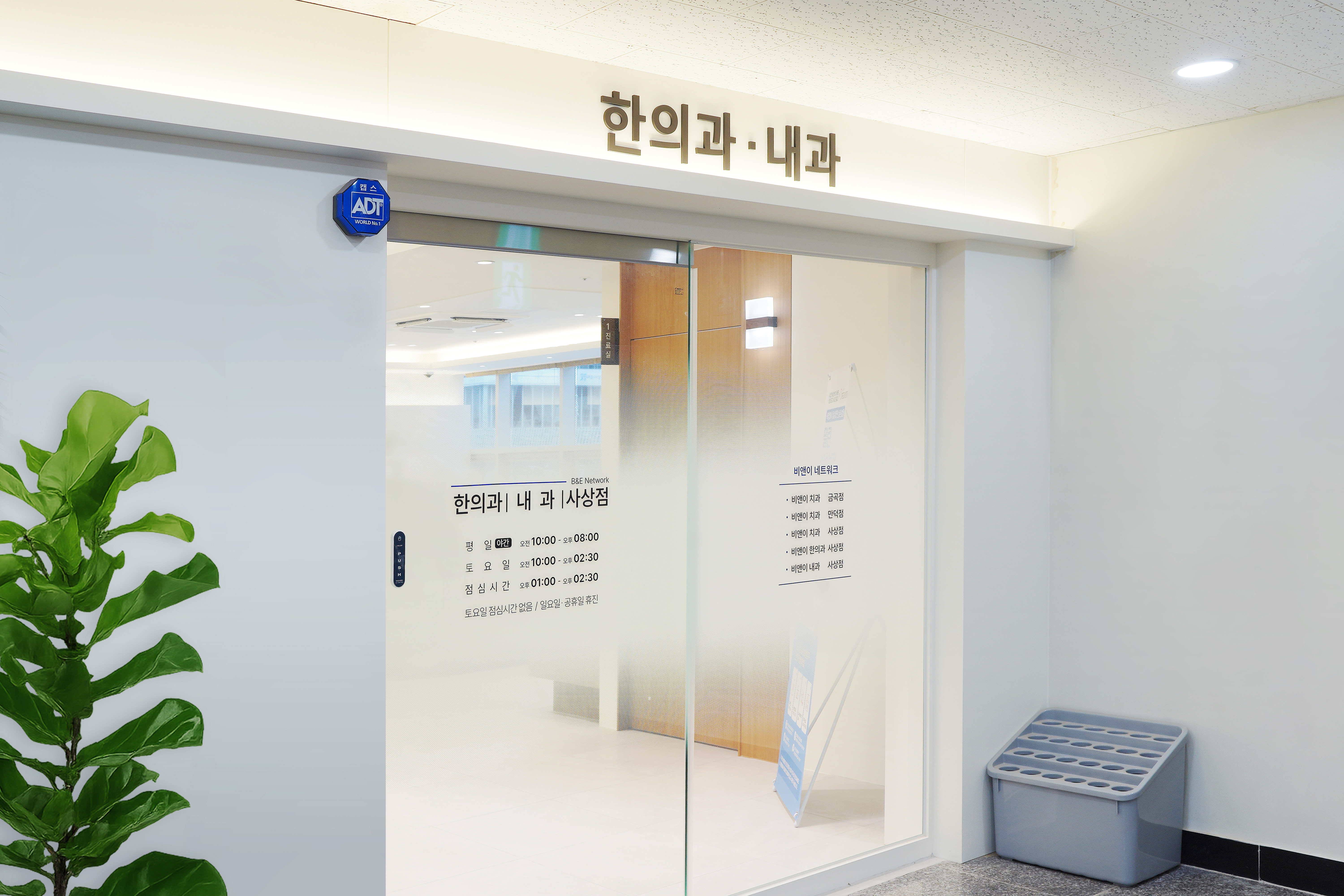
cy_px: 448
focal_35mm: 28
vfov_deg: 46.4
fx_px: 1045
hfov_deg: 65.5
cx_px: 672
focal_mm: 28
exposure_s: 1/20
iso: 200
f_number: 8
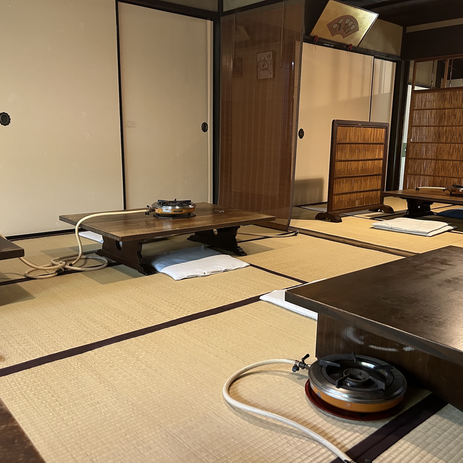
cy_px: 233
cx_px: 243
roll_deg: -0.1
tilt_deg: -11.0
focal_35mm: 31
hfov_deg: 52.5
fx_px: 469
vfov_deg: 52.5
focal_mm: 5.7
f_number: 1.5
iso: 400
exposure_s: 1/60
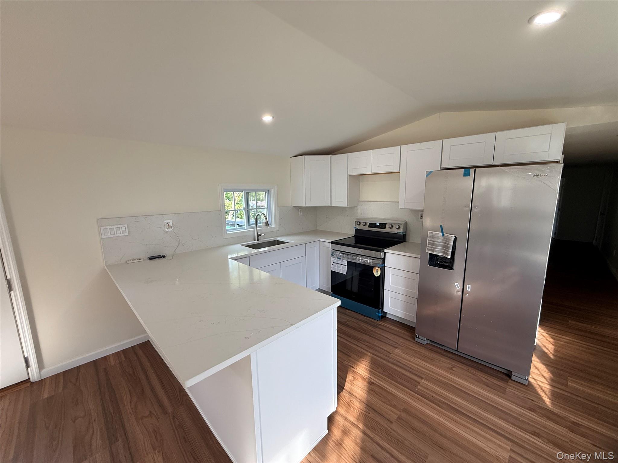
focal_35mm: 14
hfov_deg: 102.1
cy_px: 232
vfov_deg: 85.7
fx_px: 250
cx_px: 309
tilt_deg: -9.4
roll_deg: +0.2
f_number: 2.2
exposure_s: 1/120
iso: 100
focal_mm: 2.22
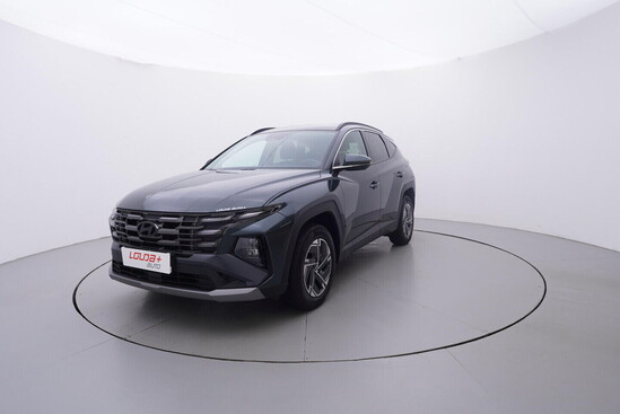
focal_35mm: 22
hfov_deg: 77.3
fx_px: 388
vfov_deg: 56.2
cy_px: 207
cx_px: 310
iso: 200
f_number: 5
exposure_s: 1/80
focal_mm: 15
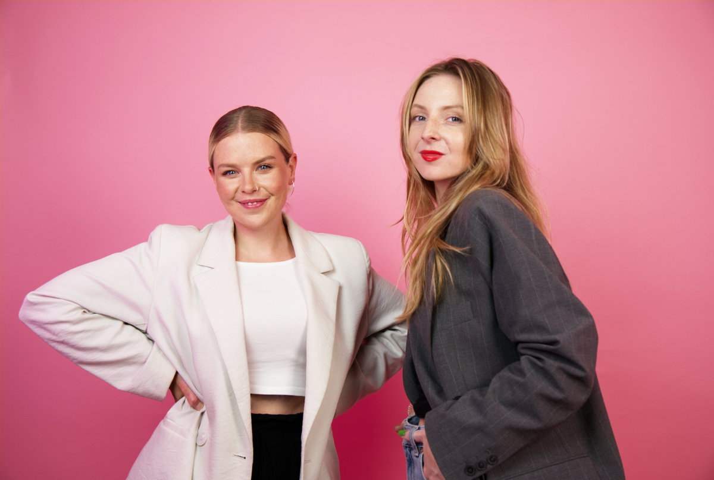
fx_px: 795
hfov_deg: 48.3
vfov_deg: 33.6
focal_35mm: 40
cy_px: 240
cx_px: 357
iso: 200
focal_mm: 27
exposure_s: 1/125
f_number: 3.5
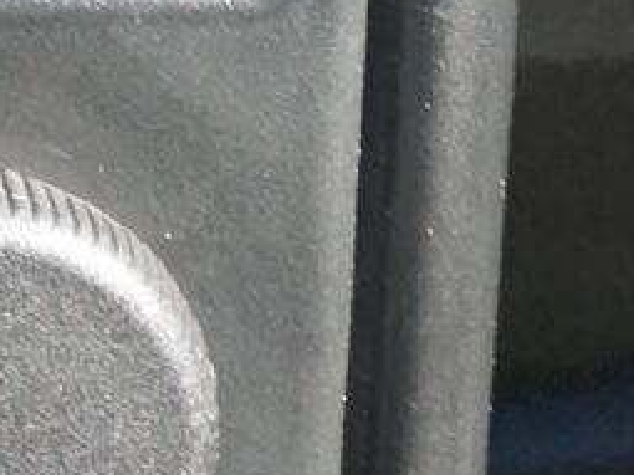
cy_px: -1022
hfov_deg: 3.4
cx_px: -1188
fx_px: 10600
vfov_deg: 2.5
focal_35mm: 579
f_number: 5.6
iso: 1600
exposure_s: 1/160
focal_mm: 40
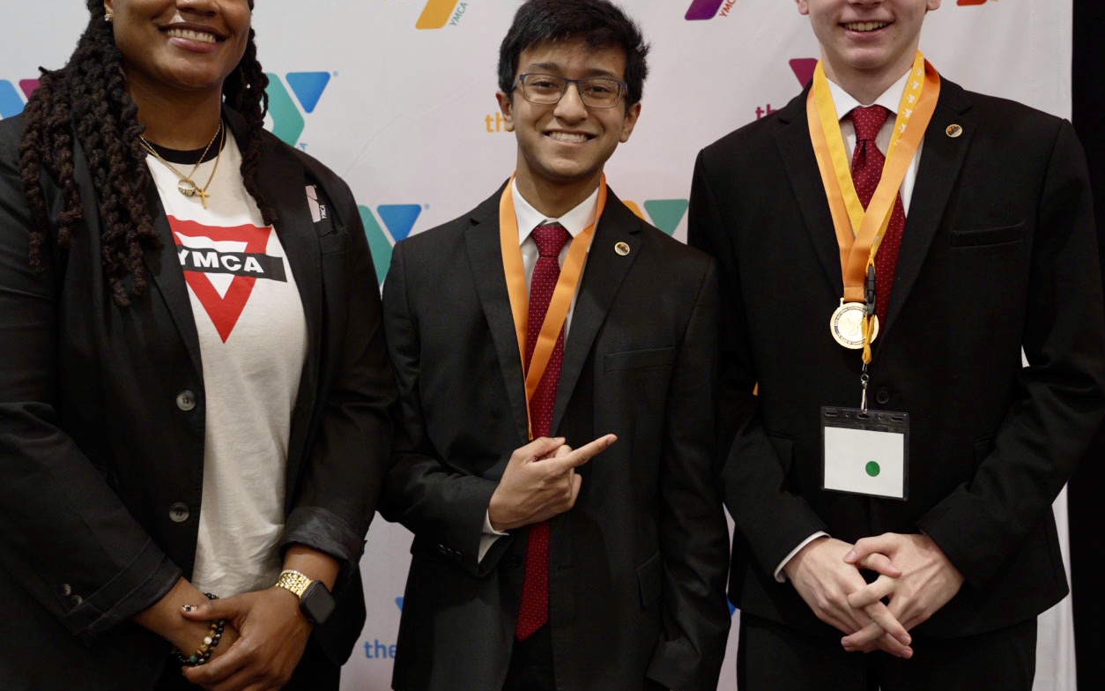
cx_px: 543
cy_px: 298
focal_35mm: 46
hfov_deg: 43.5
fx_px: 1385
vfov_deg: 28.0
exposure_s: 1/100
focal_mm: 35
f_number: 2.8
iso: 1600
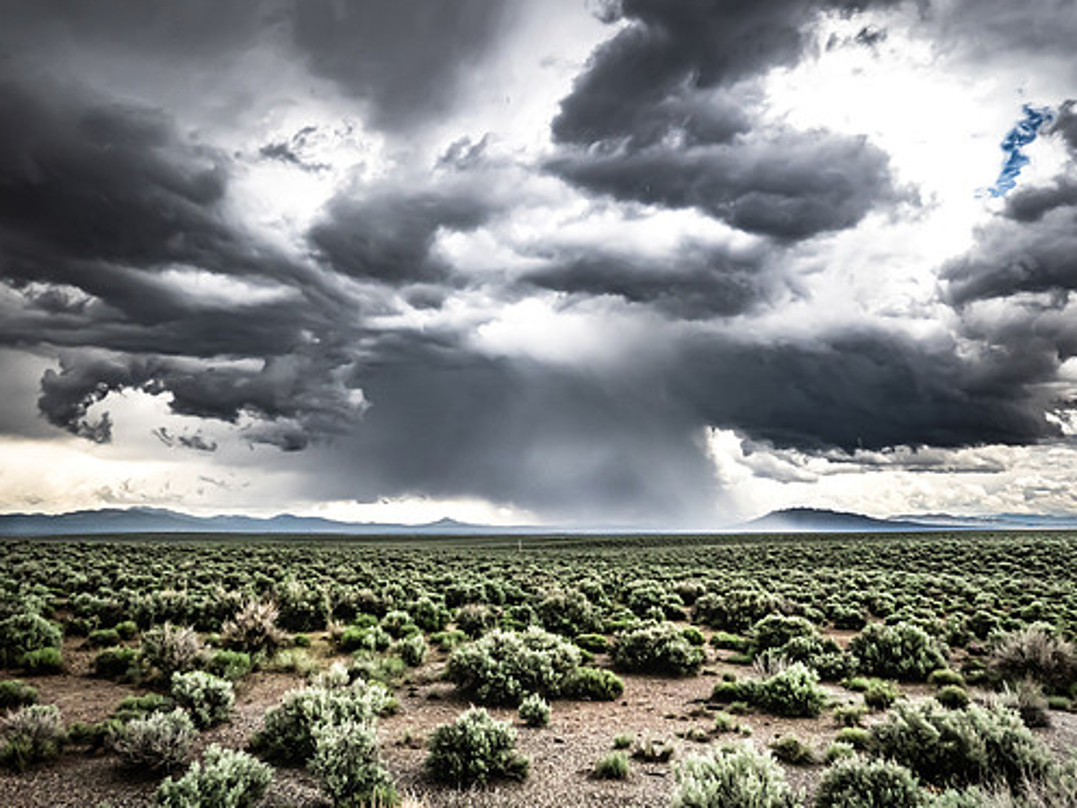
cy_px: 409
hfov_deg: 65.3
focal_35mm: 27
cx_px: 567
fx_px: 840
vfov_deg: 51.4
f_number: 6.3
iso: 320
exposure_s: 1/640
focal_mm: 9.13
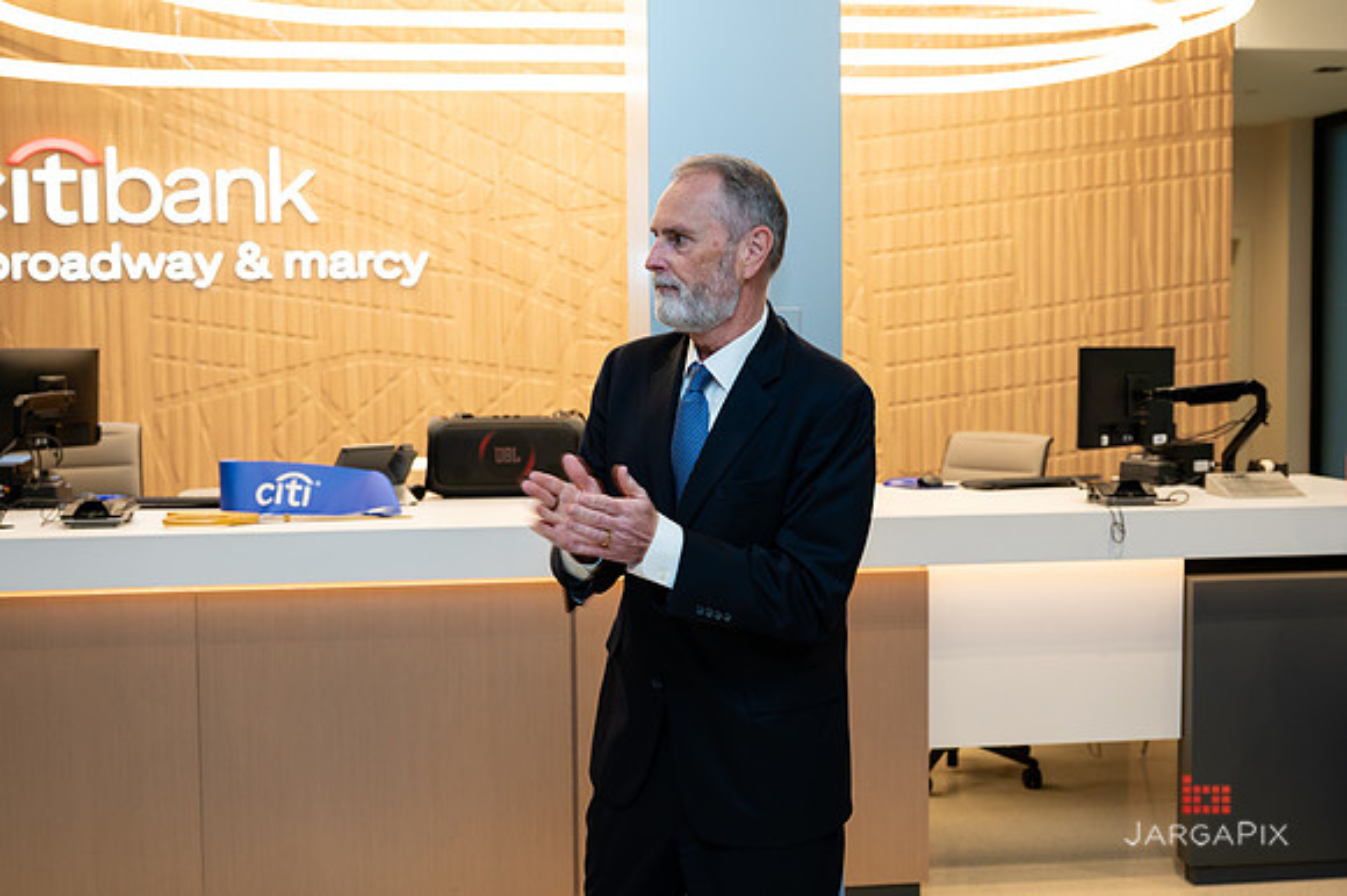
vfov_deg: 32.3
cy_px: 426
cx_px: 675
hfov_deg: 47.1
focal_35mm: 41
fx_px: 1546
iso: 400
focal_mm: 39
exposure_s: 1/160
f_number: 4
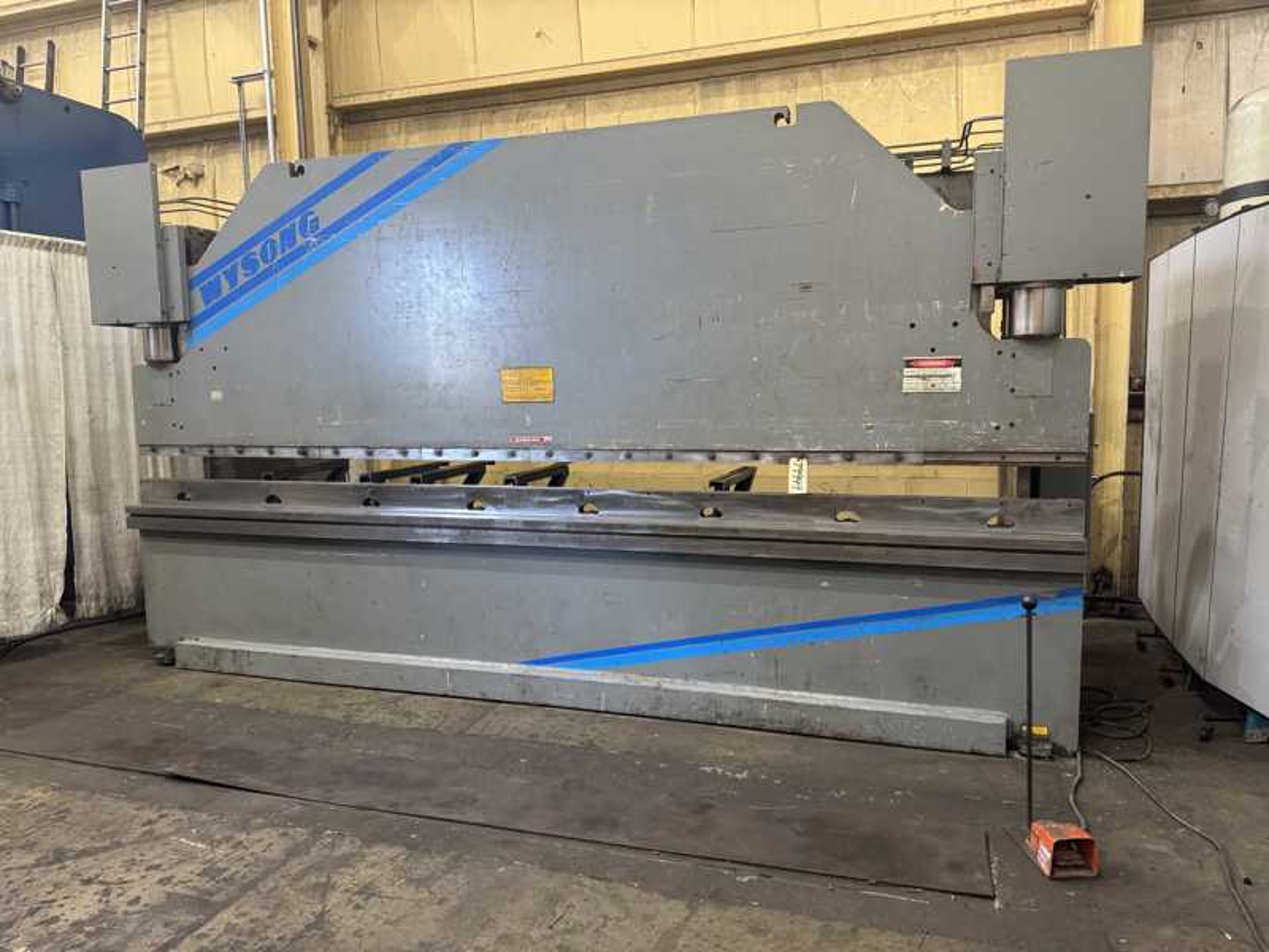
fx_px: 880
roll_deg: +2.0
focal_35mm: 24
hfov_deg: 71.6
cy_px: 476
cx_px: 634
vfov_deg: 56.8
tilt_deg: -4.3
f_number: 1.78
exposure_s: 1/60
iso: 200
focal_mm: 6.76
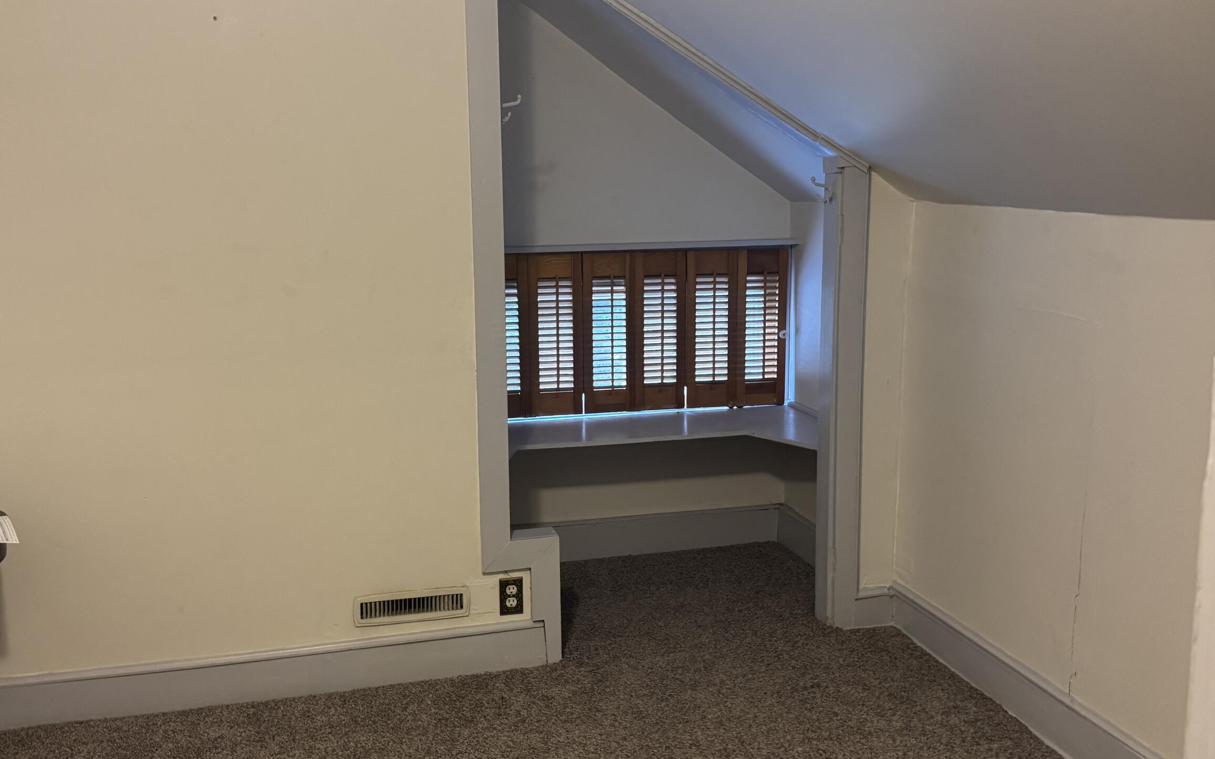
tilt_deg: -8.7
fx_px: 1093
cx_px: 582
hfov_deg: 58.1
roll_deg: +1.1
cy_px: 383
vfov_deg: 38.3
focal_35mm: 33
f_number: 1.78
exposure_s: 1/60
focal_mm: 6.76
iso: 400
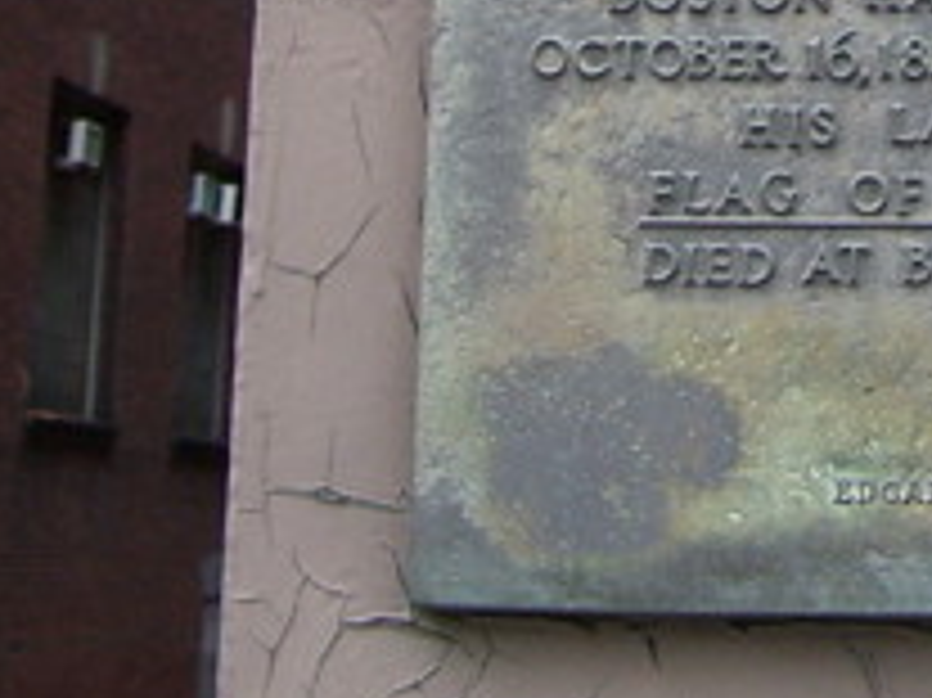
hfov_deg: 15.9
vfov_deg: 11.7
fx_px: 3229
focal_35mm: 120
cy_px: -417
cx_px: 1076
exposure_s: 1/180
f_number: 2.7
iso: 80
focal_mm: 6
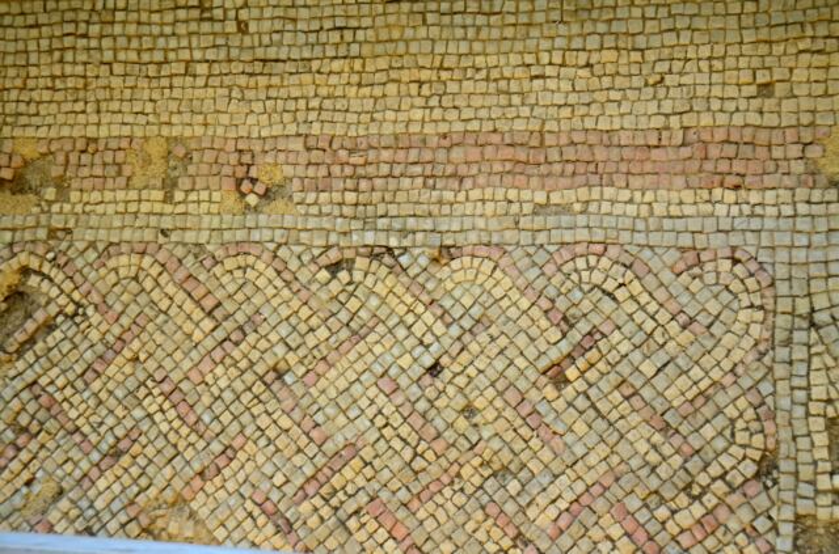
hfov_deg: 39.0
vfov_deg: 26.3
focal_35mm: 51
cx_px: 420
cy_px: 277
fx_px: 1185
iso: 200
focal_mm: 34
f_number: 4.2
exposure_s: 1/20
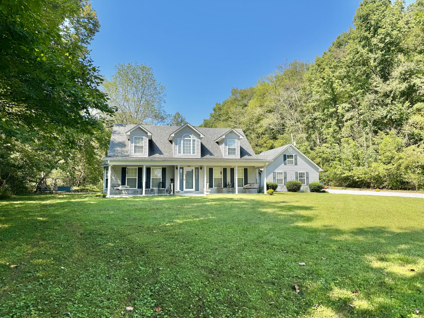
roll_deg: +0.0
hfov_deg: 71.6
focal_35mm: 24
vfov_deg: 56.8
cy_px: 159
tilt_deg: +4.7
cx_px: 212
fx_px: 294
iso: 80
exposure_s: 1/2105
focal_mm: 6.76
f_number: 1.78
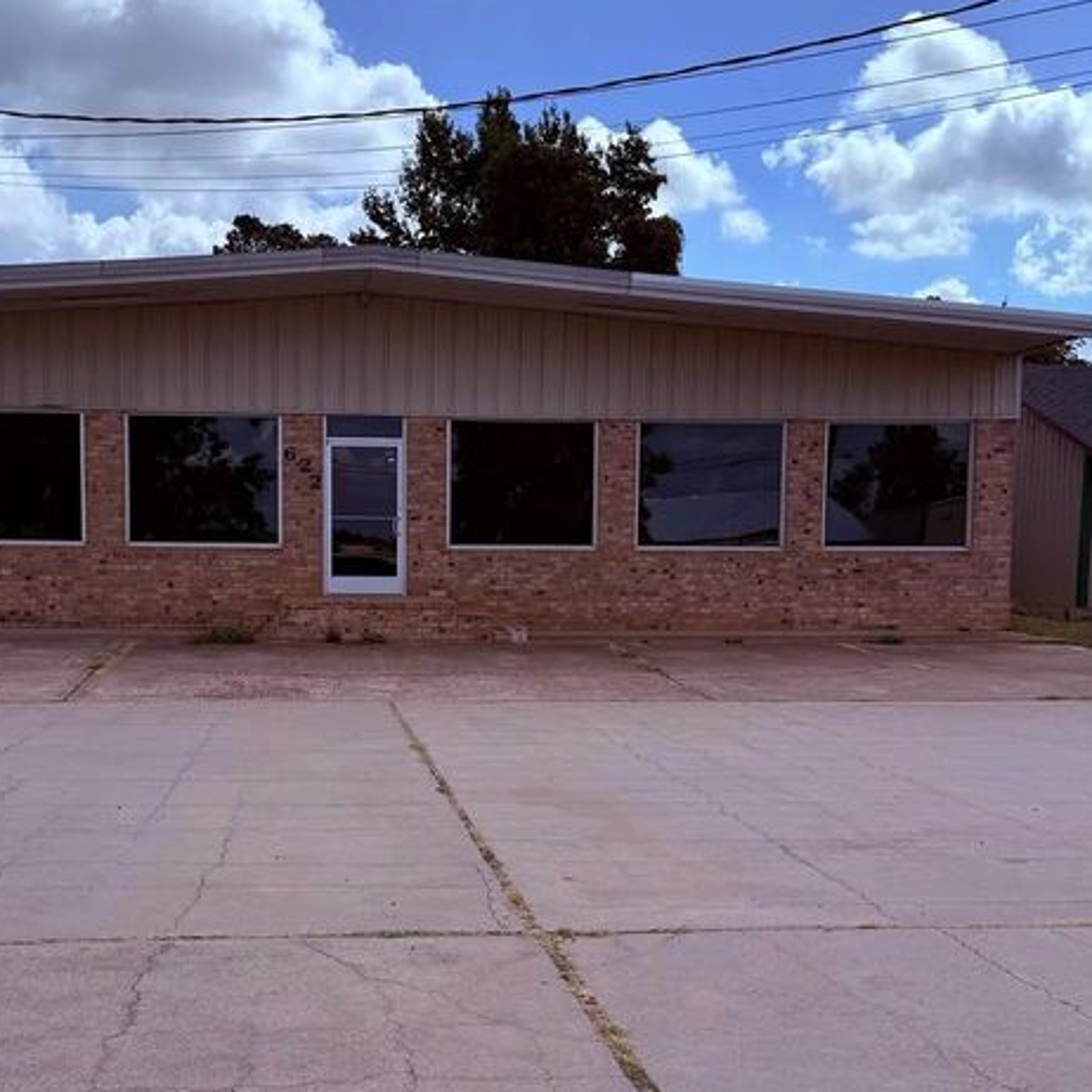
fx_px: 1677
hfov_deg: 35.9
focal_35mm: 47
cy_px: 690
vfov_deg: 35.8
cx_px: 421
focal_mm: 6.76
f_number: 1.78
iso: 80
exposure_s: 1/6173
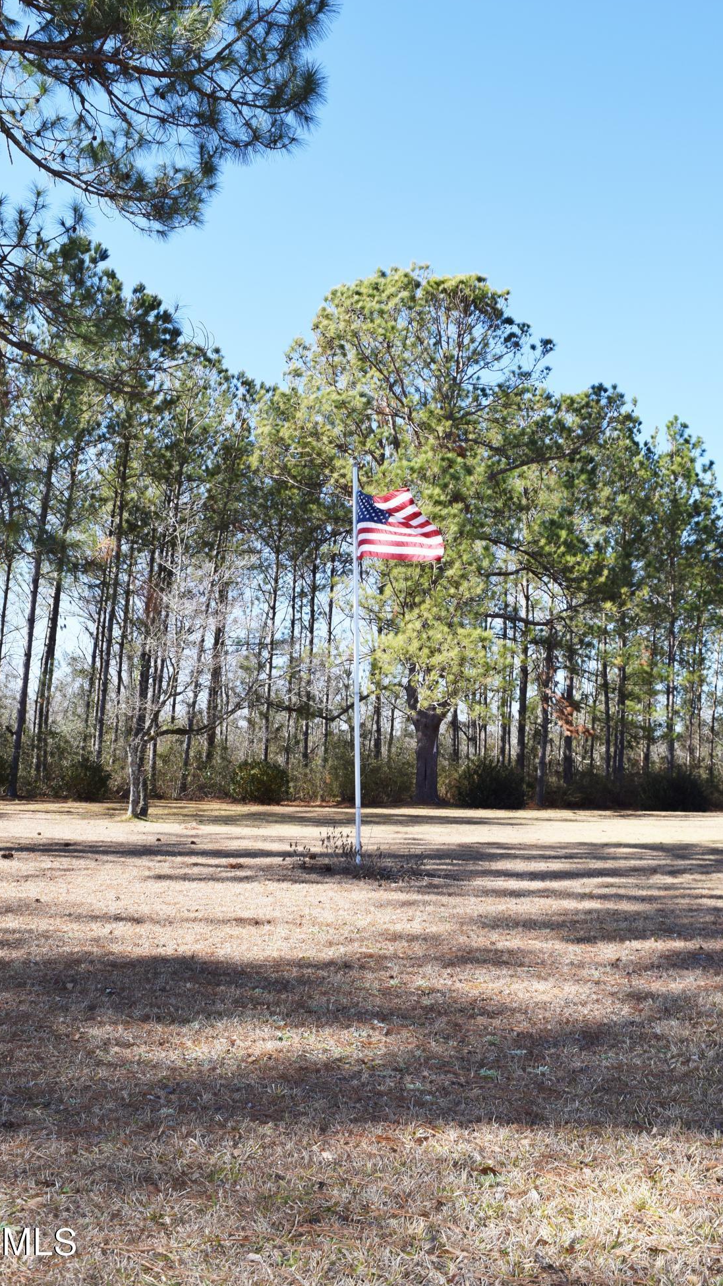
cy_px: 641
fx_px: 988
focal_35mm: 29
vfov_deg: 66.1
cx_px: 351
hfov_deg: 40.2
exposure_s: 1/200
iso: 100
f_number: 7.1
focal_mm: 18
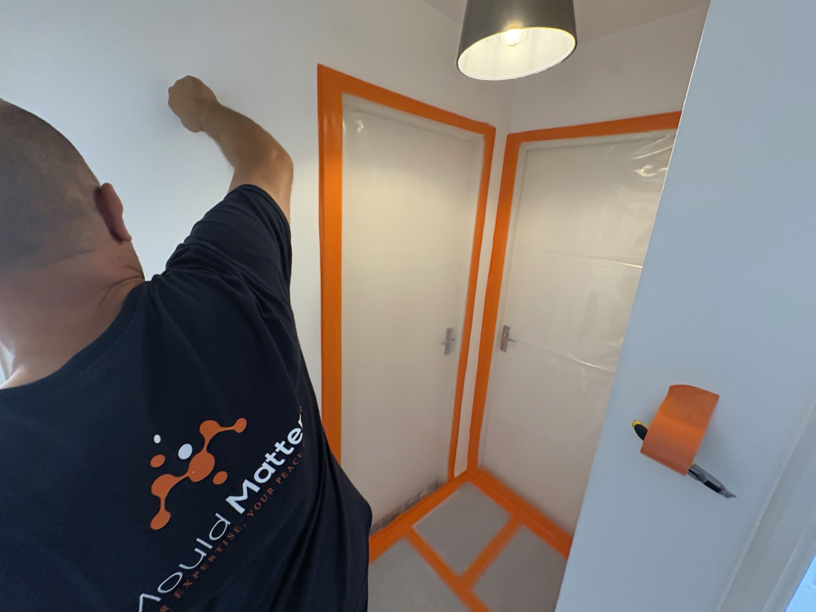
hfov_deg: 102.1
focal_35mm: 14
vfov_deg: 85.7
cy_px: 306
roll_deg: -3.0
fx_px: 330
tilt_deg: -15.6
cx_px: 408
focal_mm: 2.22
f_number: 2.2
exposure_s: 1/100
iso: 200
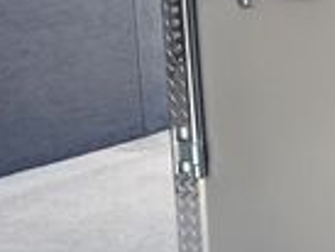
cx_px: 675
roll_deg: +0.9
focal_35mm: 131
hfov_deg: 13.0
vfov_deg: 11.3
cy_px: 39
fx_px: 1269
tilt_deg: -4.3
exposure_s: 1/428
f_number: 1.8
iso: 20
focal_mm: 3.99
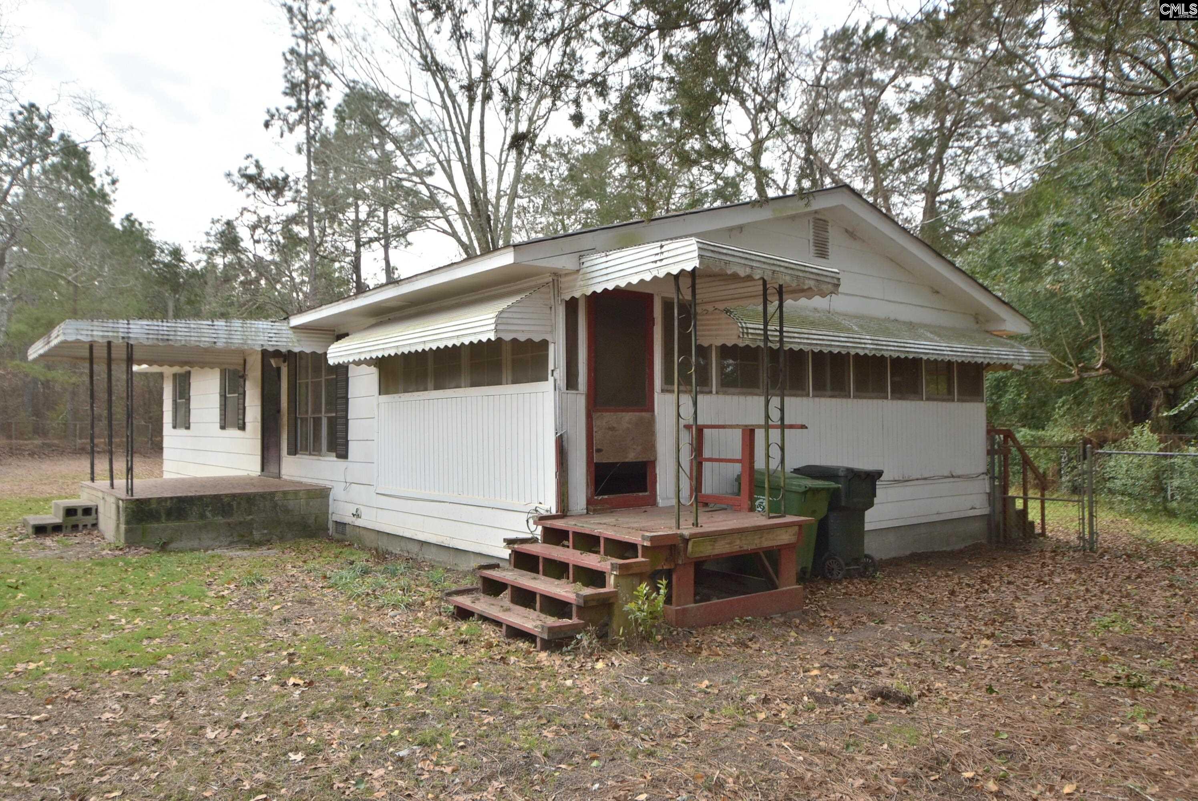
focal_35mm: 26
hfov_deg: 70.4
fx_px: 849
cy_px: 400
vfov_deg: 50.5
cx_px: 599
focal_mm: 17
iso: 220
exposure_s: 1/500
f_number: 4.2
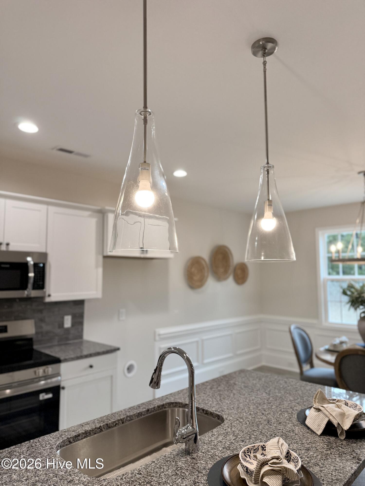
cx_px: 182
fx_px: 337
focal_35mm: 24
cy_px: 243
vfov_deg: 71.6
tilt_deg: +4.8
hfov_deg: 56.8
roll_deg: +0.9
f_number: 1.78
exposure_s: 1/236
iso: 200
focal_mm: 6.76
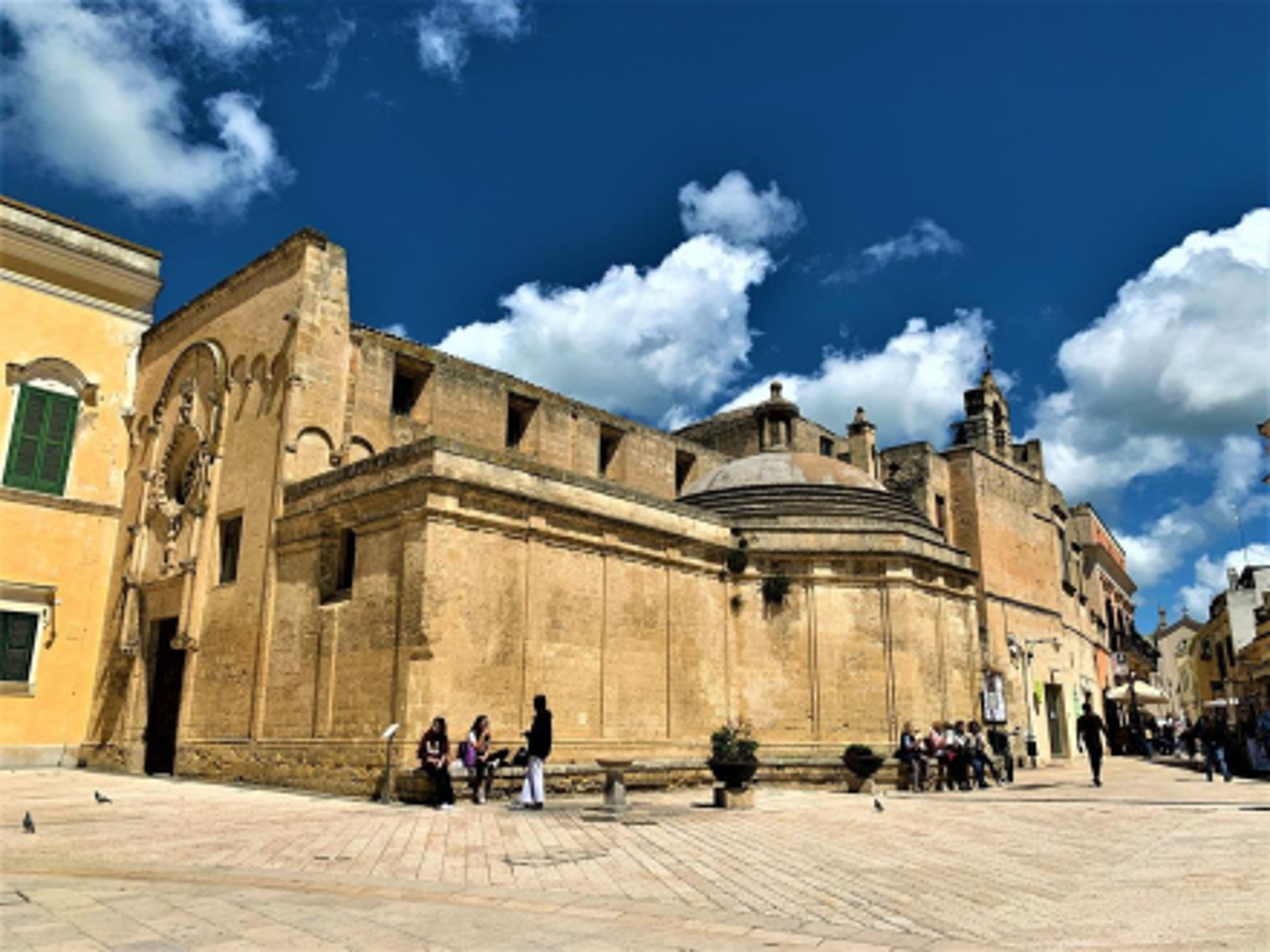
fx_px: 954
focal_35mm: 26
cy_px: 476
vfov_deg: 53.1
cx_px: 635
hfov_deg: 67.3
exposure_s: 1/4673
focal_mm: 4.25
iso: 25
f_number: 1.8
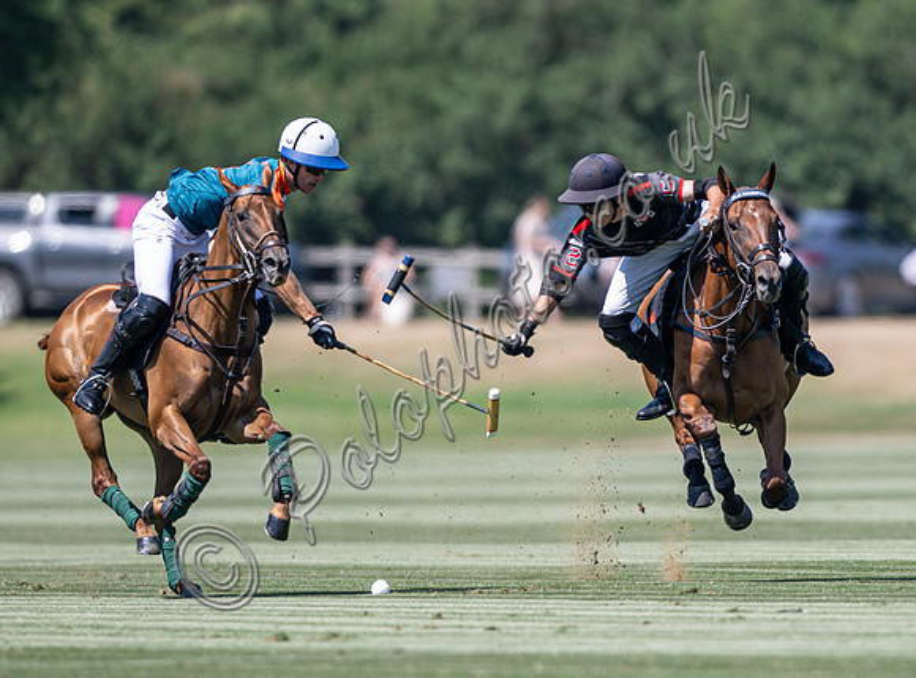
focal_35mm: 1003
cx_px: 600
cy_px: 435
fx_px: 26405
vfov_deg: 1.5
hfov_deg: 2.0
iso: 200
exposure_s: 1/3200
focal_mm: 400
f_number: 2.8
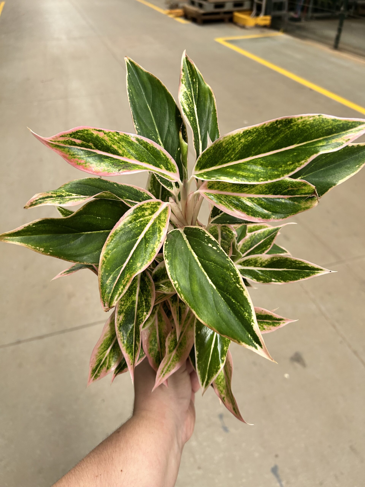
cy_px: 244
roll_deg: +0.4
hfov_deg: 53.1
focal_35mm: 26
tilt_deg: -38.9
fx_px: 366
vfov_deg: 67.3
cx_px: 182
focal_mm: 5.7
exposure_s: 1/121
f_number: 1.5
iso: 100
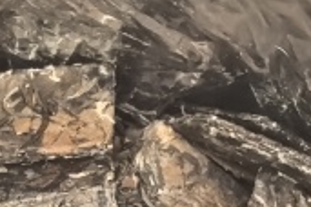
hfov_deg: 14.6
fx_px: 1132
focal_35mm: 131
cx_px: -153
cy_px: 485
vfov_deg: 9.4
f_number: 2
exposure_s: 1/20
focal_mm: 6.98
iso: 1250
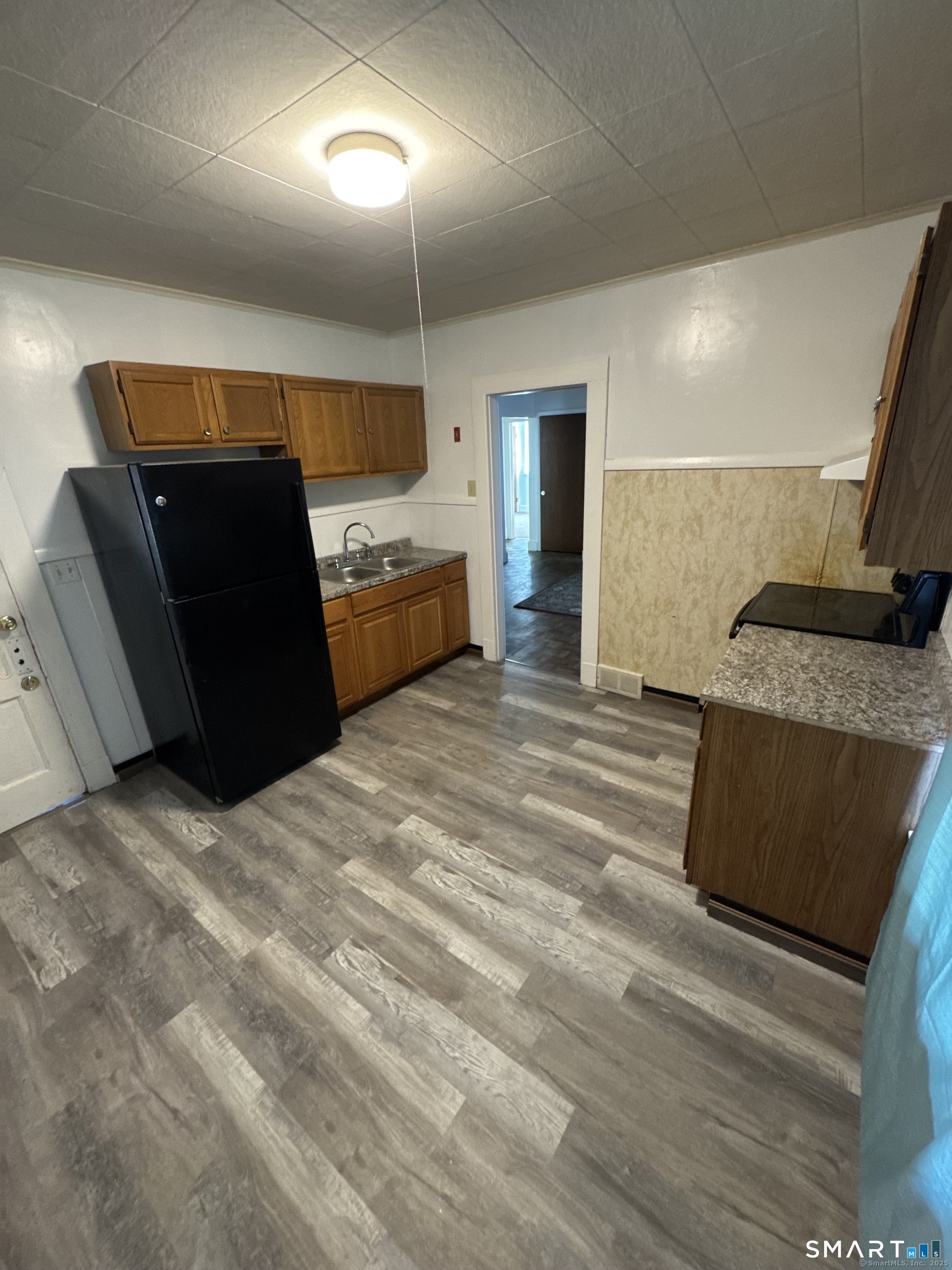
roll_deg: +3.0
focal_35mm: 14
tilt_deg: -20.8
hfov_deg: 85.7
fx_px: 513
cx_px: 476
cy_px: 635
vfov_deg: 102.1
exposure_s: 1/60
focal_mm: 2.22
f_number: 2.2
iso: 800
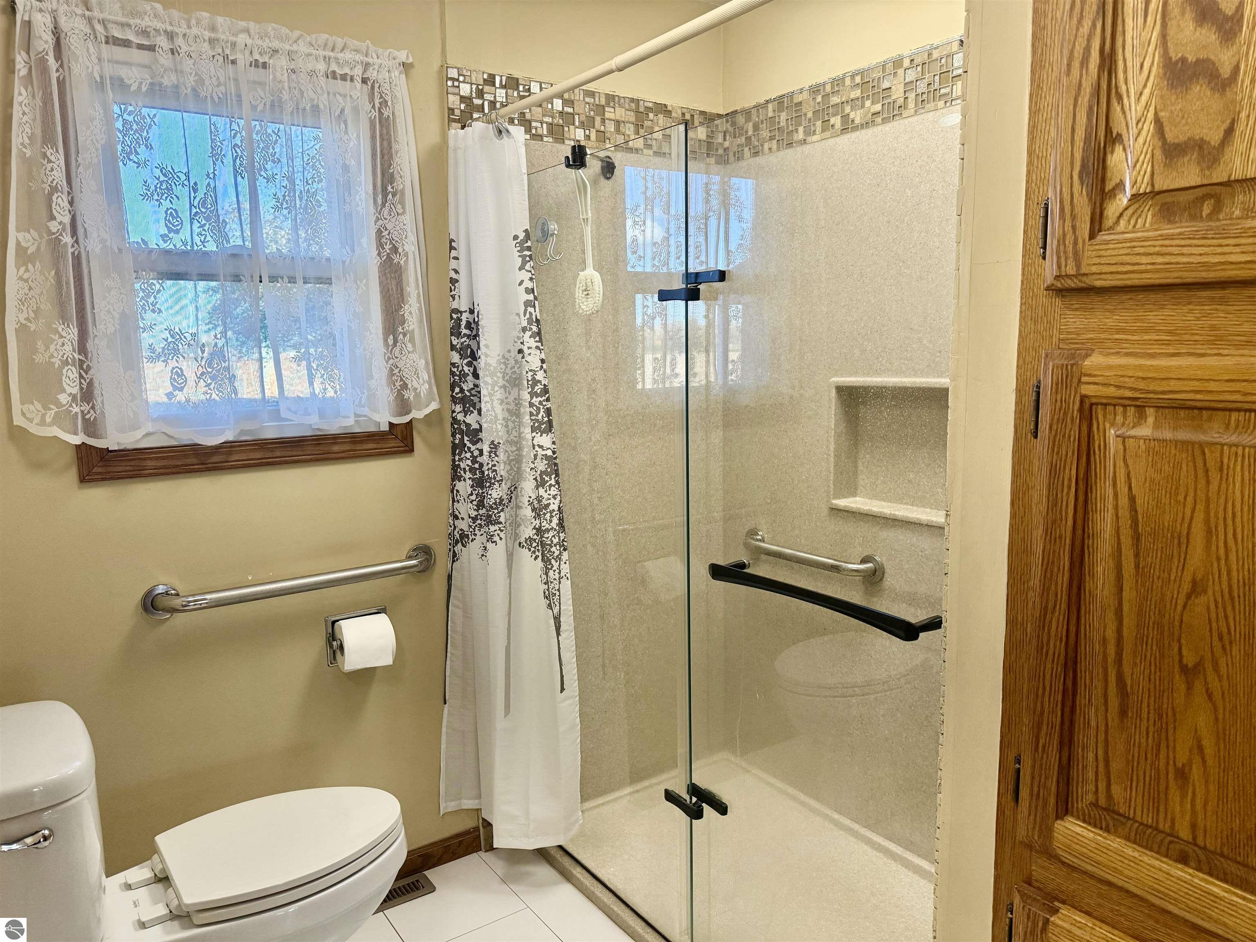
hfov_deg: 71.6
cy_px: 471
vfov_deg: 56.8
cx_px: 628
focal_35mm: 24
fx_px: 871
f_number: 1.78
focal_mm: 6.76
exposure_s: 1/237
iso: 160
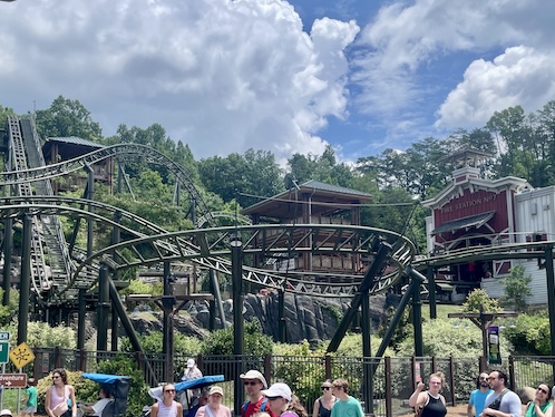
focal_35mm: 36
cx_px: 271
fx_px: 577
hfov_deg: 51.3
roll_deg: +0.5
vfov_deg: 39.3
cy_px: 272
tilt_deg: +7.5
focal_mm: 4.2
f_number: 1.6
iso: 32
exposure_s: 1/2564
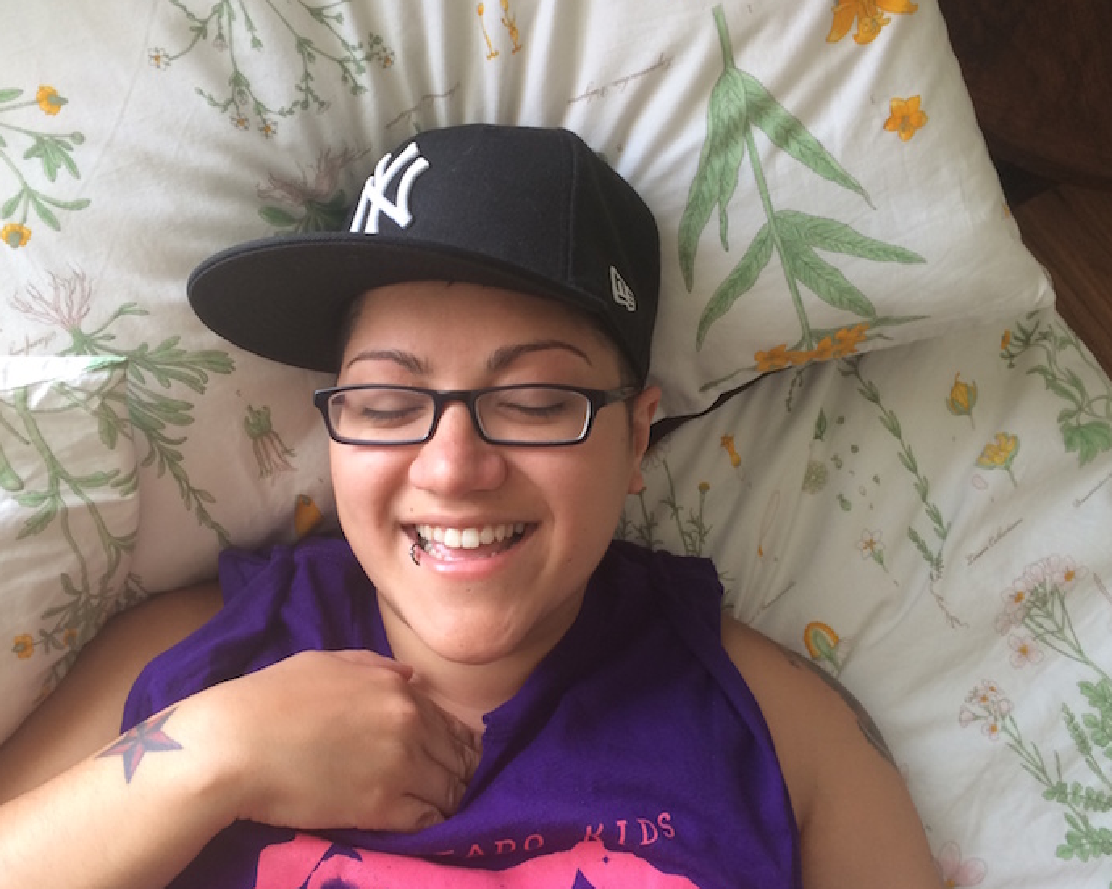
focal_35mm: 34
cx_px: 534
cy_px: 461
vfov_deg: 43.3
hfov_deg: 52.8
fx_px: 1119
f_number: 2.2
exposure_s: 1/30
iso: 40
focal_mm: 4.12
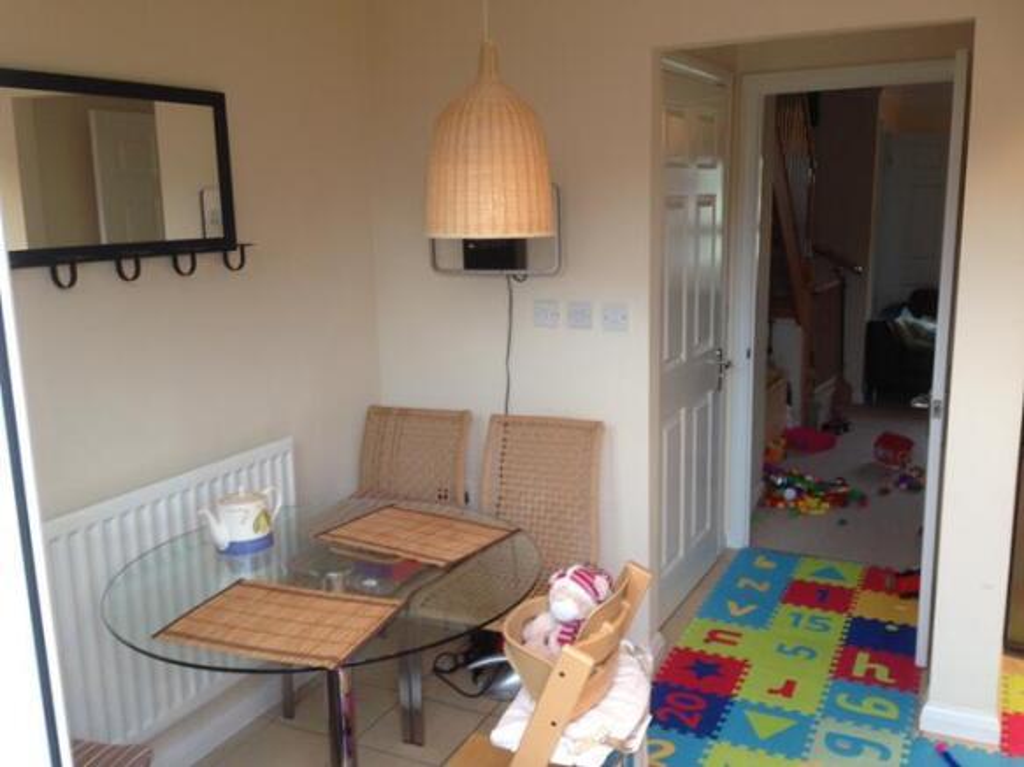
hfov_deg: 55.4
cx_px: 512
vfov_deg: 42.9
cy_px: 384
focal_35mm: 33
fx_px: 976
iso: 64
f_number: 2.4
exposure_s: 1/20
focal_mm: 4.12
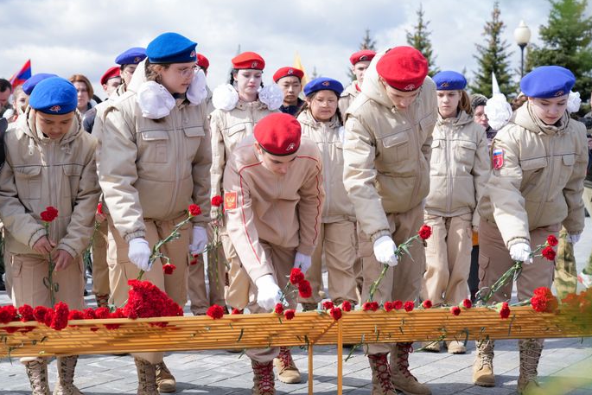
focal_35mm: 53
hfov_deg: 37.5
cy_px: 196
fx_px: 872
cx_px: 298
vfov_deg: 25.5
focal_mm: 52
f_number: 4.5
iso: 320
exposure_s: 1/1600
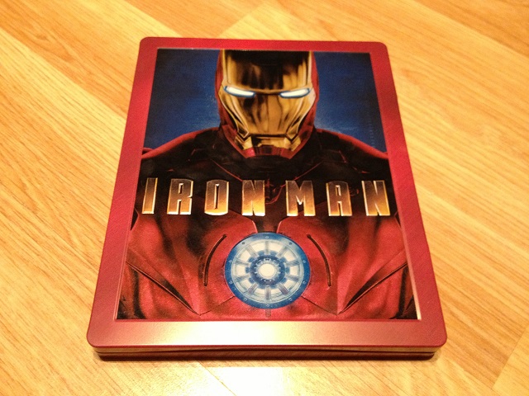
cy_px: 198
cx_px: 264
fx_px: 535
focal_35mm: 35
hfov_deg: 52.6
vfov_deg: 40.7
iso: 320
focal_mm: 4.28
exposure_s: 1/20
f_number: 2.4
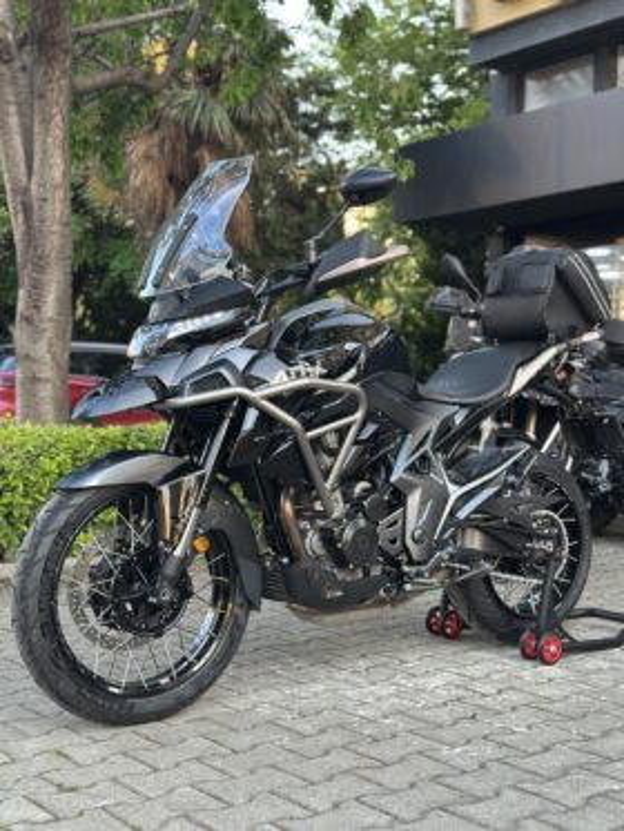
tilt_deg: -0.1
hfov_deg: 30.3
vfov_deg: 39.6
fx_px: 1153
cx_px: 312
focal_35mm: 48
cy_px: 416
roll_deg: -0.3
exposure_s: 1/143
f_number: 1.78
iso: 125
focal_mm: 6.86
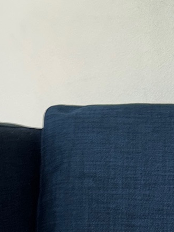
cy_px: 345
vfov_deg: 15.1
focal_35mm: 121
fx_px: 811
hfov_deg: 11.9
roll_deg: -1.1
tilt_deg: -12.9
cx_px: 217
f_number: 1.6
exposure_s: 1/5
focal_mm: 5.96
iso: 125
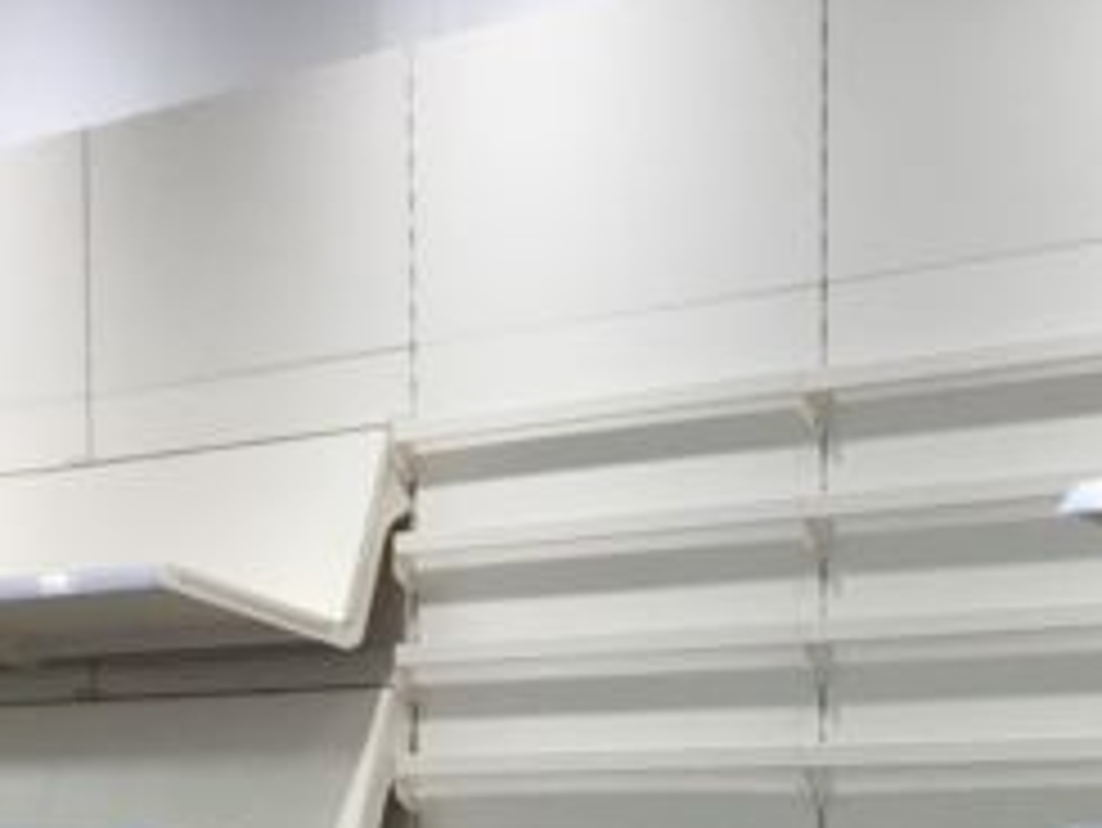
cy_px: 1364
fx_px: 4841
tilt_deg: -6.3
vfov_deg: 9.4
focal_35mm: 152
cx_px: 1439
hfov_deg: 12.6
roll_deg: -1.8
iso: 25
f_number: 2.4
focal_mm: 3.3
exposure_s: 1/50
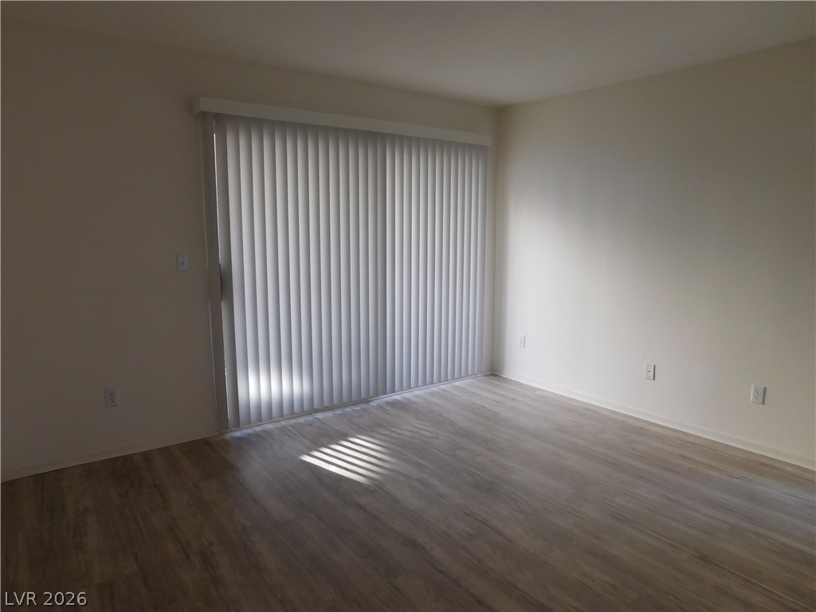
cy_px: 306
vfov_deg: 58.9
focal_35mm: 23
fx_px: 542
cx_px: 408
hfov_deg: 73.9
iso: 125
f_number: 3
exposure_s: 1/30
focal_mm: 4
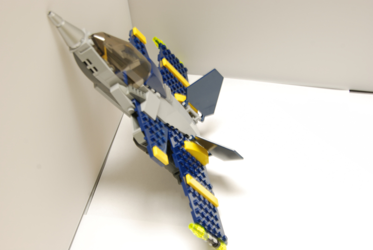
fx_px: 716
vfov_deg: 19.8
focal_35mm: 69
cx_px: 186
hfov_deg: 29.2
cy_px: 125
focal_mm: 46
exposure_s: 1
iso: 100
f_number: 10
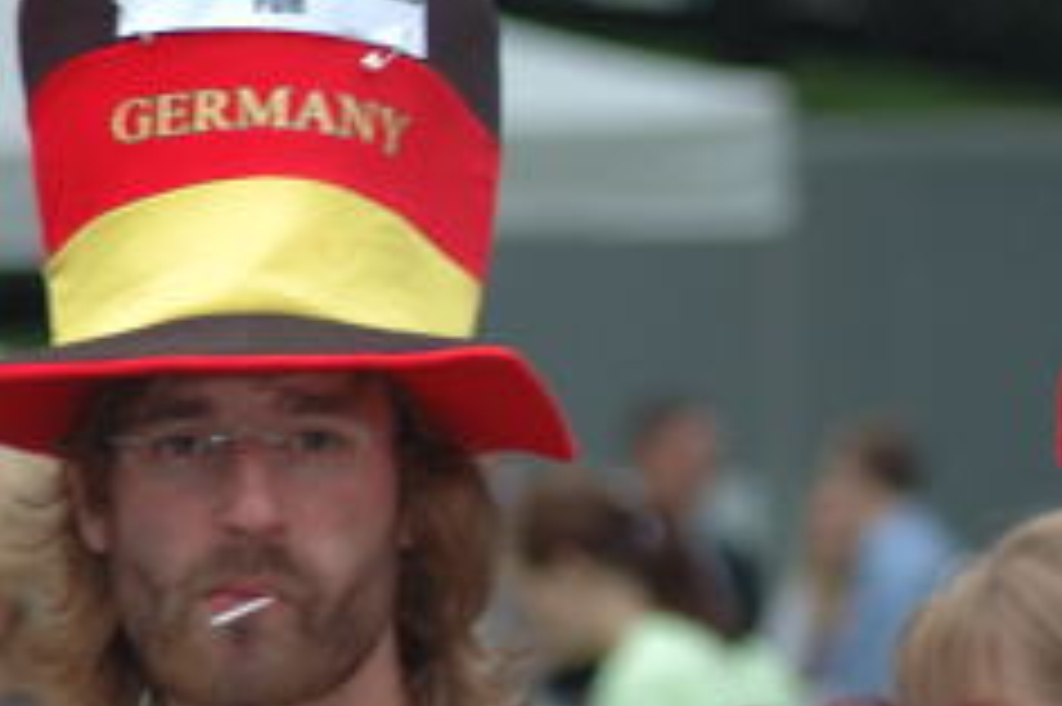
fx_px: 13737
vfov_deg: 2.9
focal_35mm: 466
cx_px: 1192
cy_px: 483
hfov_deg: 4.4
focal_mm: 130
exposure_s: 1/60
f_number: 4.8
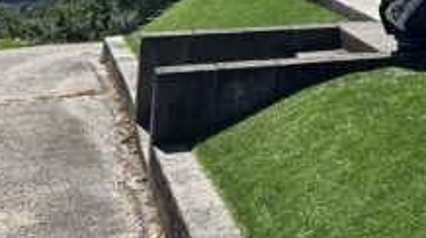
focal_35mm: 100
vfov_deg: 10.5
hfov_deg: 19.3
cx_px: 598
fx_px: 1128
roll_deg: -0.1
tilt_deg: +9.0
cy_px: -318
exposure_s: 1/5319
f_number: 1.5
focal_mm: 5.7
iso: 50
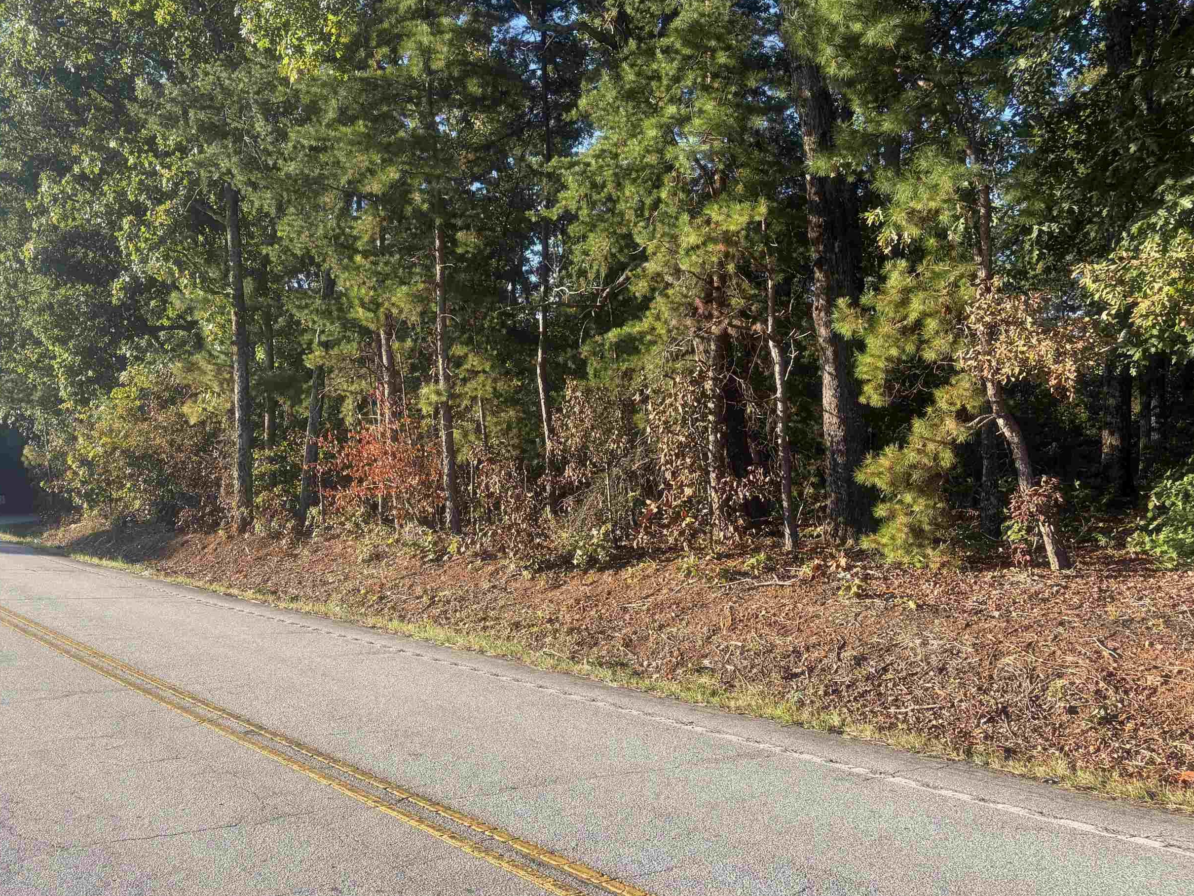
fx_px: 1138
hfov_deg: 54.8
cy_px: 406
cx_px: 459
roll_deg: +0.6
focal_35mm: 33
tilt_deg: +2.8
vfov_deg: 42.9
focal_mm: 5.96
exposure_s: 1/810
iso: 50
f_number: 1.6
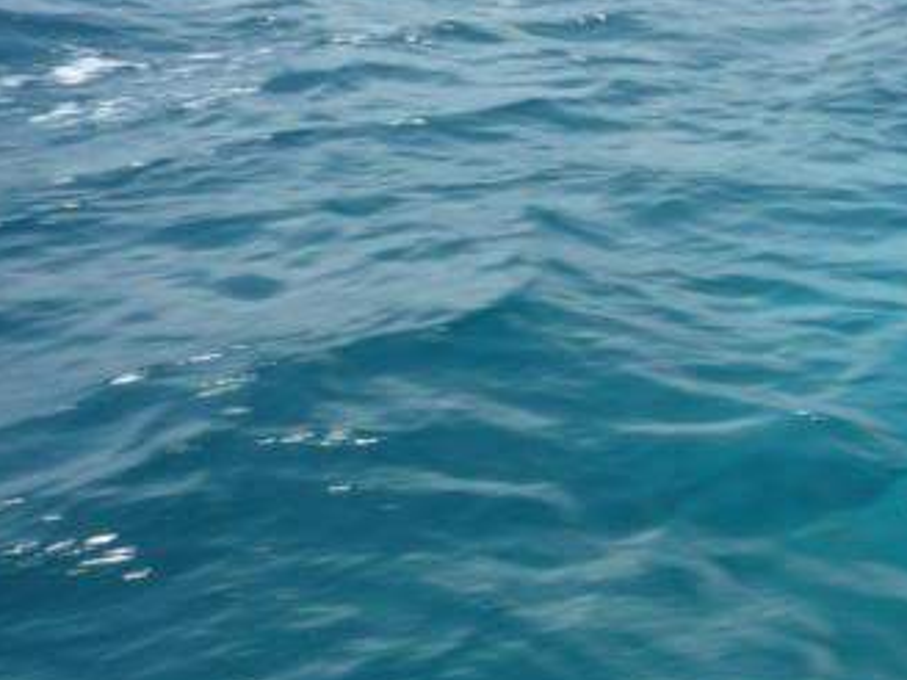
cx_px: 874
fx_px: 2044
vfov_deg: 18.9
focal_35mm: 78
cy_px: 398
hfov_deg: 24.1
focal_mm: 5.2
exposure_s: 1/400
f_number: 5
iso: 100
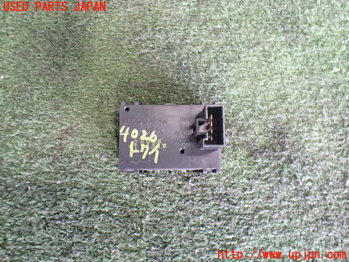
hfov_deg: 60.0
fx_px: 302
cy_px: 131
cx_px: 174
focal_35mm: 30
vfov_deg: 46.8
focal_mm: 5.4
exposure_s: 1/40
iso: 800
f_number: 2.3
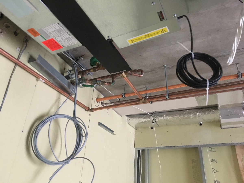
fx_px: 204
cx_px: 122
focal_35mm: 29
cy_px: 92
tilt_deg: +30.9
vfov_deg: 48.2
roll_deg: -0.7
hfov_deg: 61.7
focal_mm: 4.15
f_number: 2.2
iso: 250
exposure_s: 1/17
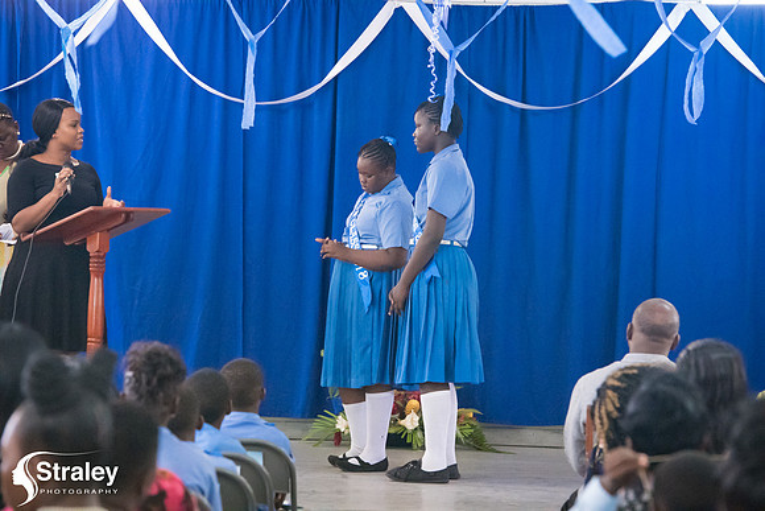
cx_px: 382
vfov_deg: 8.6
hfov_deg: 12.8
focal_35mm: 160
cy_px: 256
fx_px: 3401
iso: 20000
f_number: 6.3
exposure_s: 1/200
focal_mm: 160
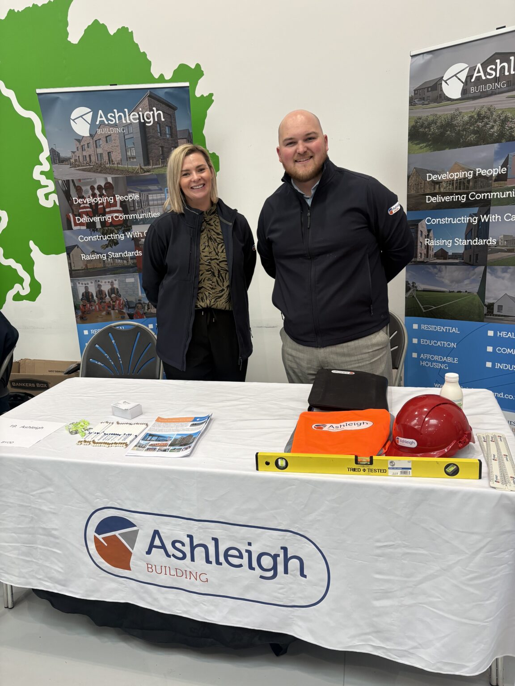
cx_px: 258
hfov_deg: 53.1
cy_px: 343
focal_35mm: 26
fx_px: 516
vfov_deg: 67.3
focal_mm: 5.96
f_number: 1.6
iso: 100
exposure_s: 1/100
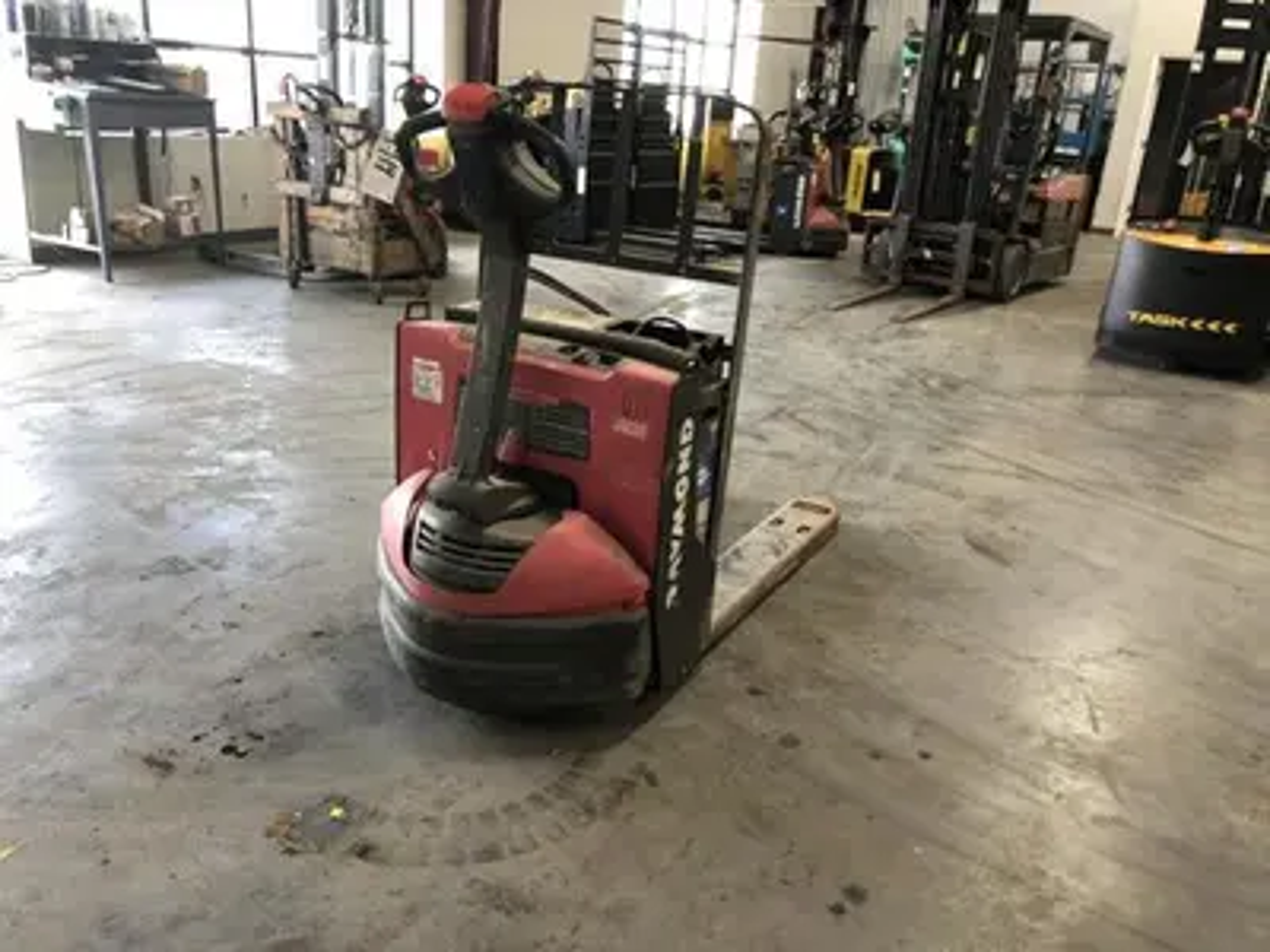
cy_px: 476
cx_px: 635
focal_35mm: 28
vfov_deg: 49.7
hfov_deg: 63.4
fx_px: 1027
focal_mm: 4
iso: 40
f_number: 1.8
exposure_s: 1/17
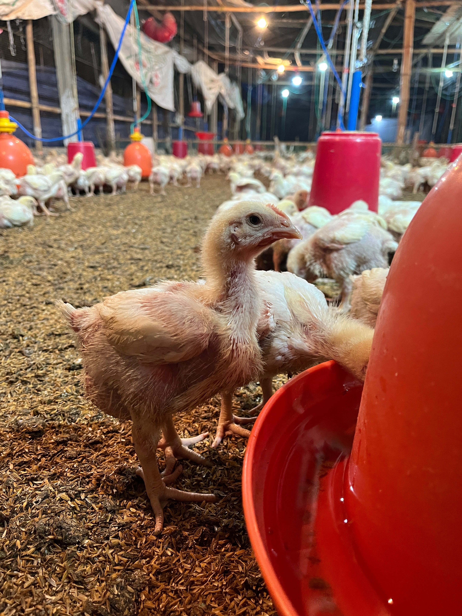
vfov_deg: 67.3
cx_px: 231
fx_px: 463
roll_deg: -1.9
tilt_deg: -20.4
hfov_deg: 53.1
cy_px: 308
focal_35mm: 26
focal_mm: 5.1
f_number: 1.6
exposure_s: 1/50
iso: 400
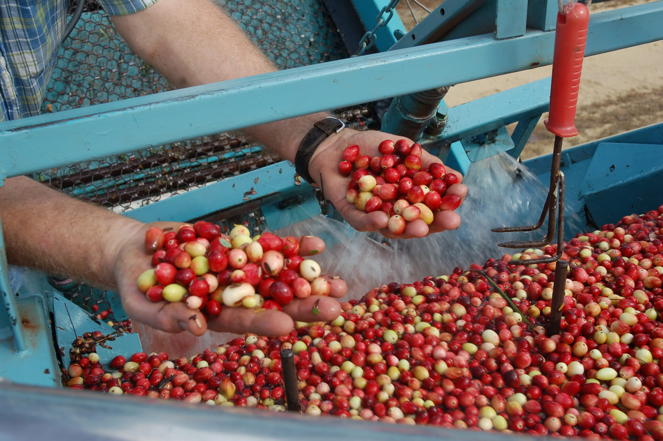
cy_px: 220
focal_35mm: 40
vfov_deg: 33.0
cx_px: 332
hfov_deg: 48.0
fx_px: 745
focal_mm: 27
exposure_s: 1/200
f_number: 7.1
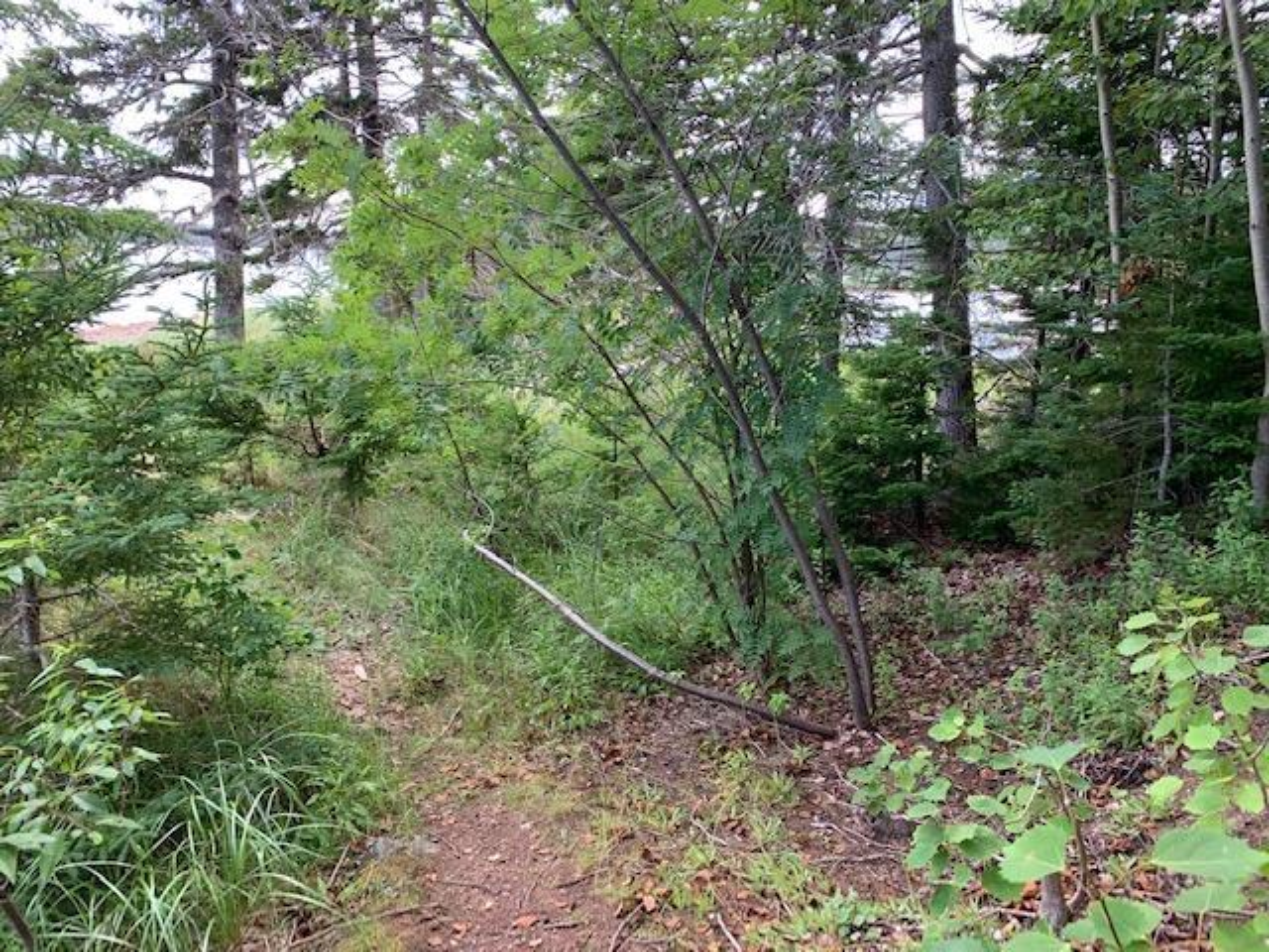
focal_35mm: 26
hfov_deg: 67.3
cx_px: 634
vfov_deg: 53.1
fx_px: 953
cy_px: 476
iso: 32
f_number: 1.8
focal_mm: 4.25
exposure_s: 1/122
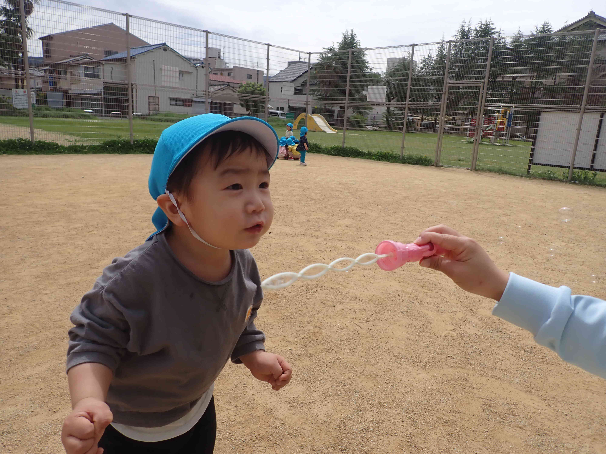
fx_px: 438
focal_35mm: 25
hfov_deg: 69.4
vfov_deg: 54.9
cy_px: 227
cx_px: 303
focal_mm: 4.5
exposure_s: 1/400
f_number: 8
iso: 100
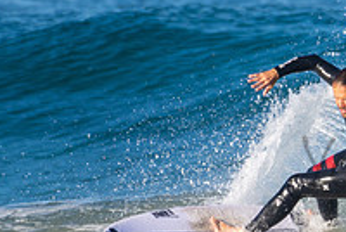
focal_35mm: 2174
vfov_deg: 0.6
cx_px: 481
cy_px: 148
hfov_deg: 0.9
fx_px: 20925
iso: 220
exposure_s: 1/1250
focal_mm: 500
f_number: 5.6
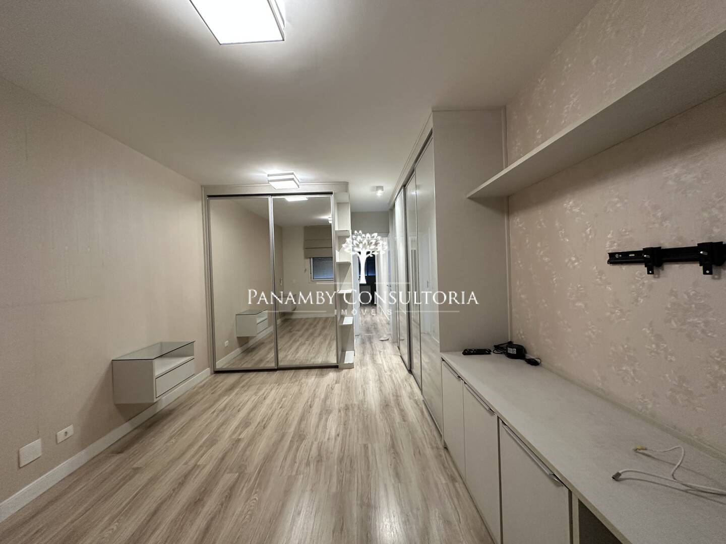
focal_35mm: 14
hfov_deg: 102.1
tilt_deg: -0.2
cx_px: 363
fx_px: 294
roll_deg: +1.6
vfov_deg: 85.7
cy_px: 272
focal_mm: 2.22
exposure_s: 1/60
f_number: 2.2
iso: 250
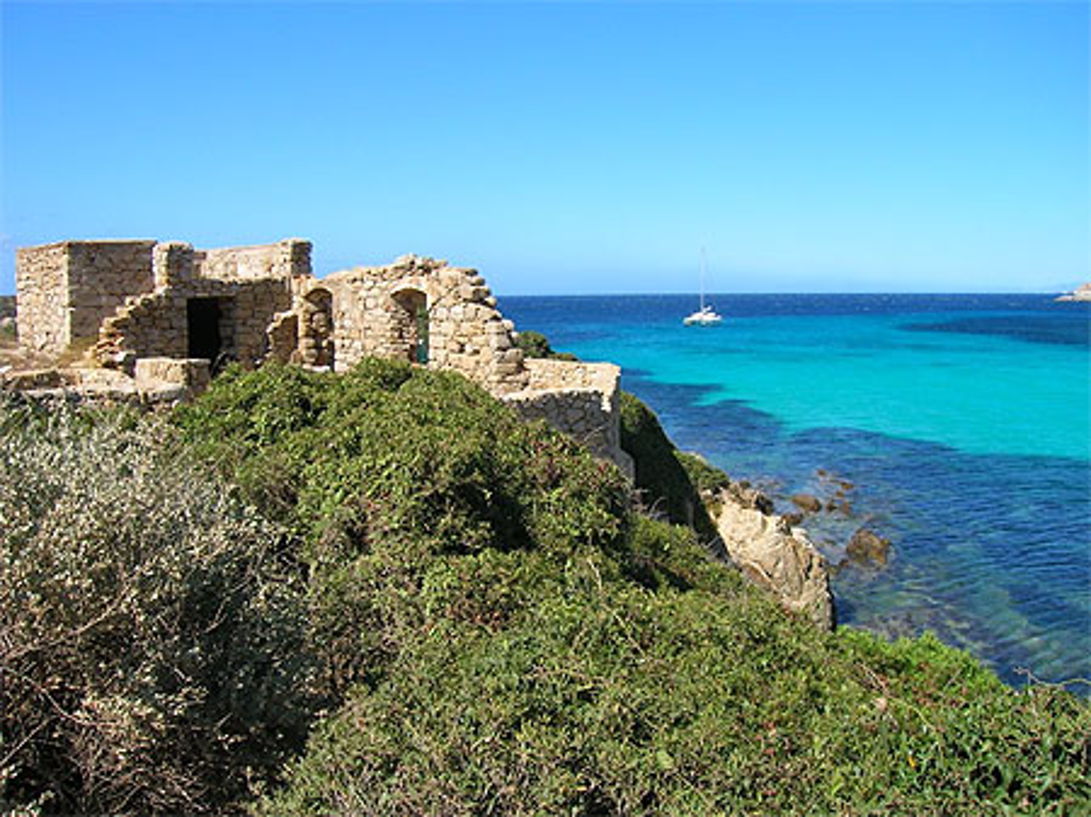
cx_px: 546
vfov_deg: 41.8
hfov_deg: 54.0
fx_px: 1071
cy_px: 408
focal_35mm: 34
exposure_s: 1/333
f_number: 4.9
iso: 50
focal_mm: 5.7
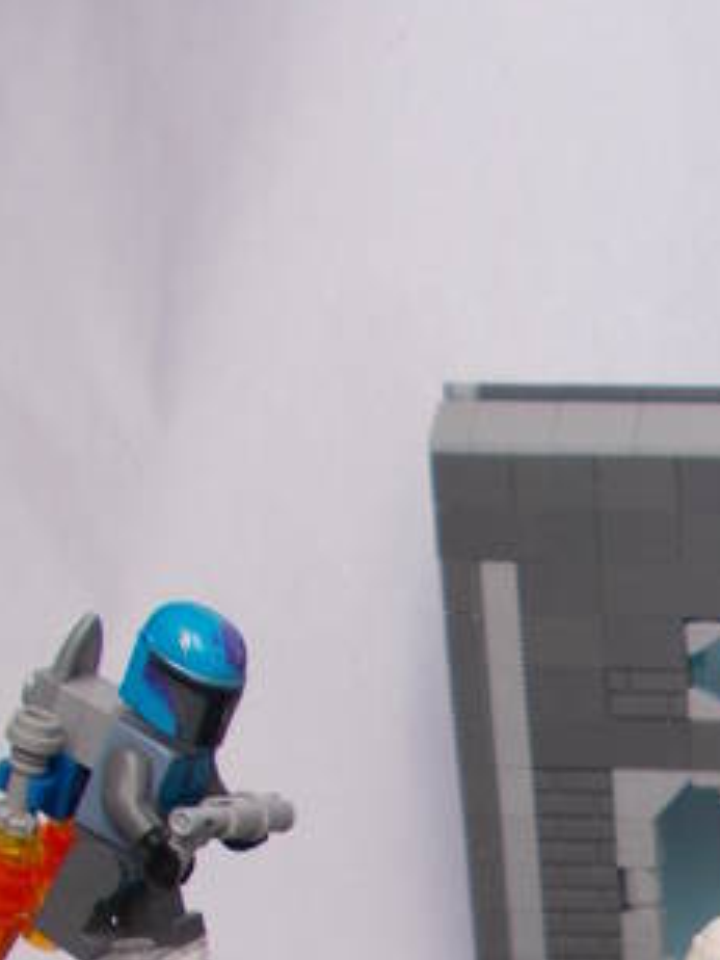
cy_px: 1368
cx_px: 1046
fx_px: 2108
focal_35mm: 76
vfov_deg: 22.0
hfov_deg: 17.6
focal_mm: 4.6
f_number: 3.2
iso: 80
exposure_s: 1/60
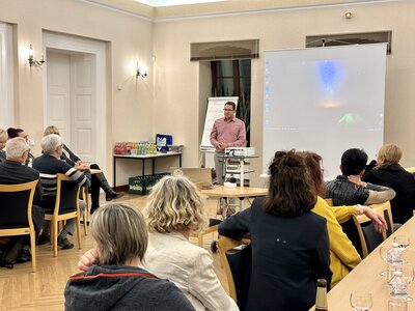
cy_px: 156
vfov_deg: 30.3
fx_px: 575
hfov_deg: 39.7
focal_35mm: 48
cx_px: 208
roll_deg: -0.6
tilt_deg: -4.6
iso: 125
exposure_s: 1/50
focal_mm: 6.86
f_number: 1.78
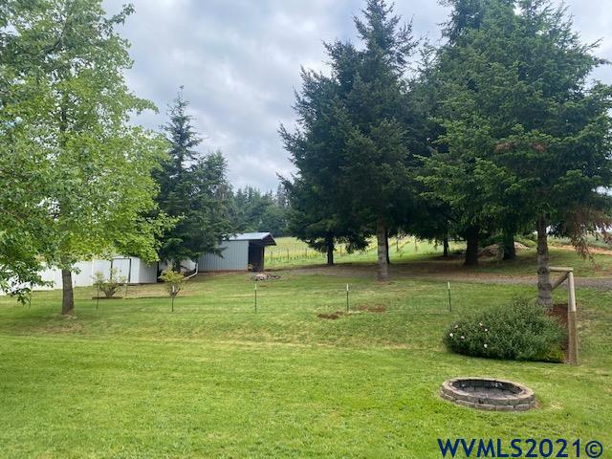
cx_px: 306
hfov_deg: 67.3
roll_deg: -1.1
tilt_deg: +6.6
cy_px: 230
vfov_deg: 53.1
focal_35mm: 26
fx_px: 460
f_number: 1.8
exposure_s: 1/858
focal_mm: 4.25
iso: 32
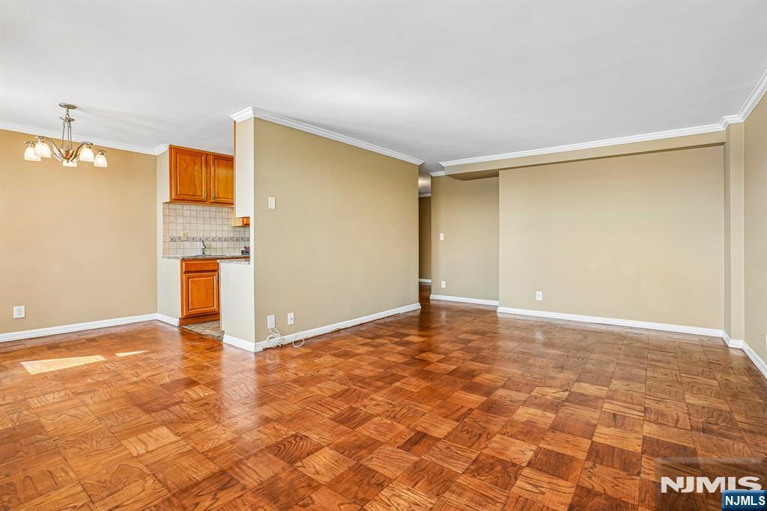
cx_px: 384
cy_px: 256
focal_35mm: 16
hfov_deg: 96.8
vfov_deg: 73.7
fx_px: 341
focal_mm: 16
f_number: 8
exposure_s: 1/40
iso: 200
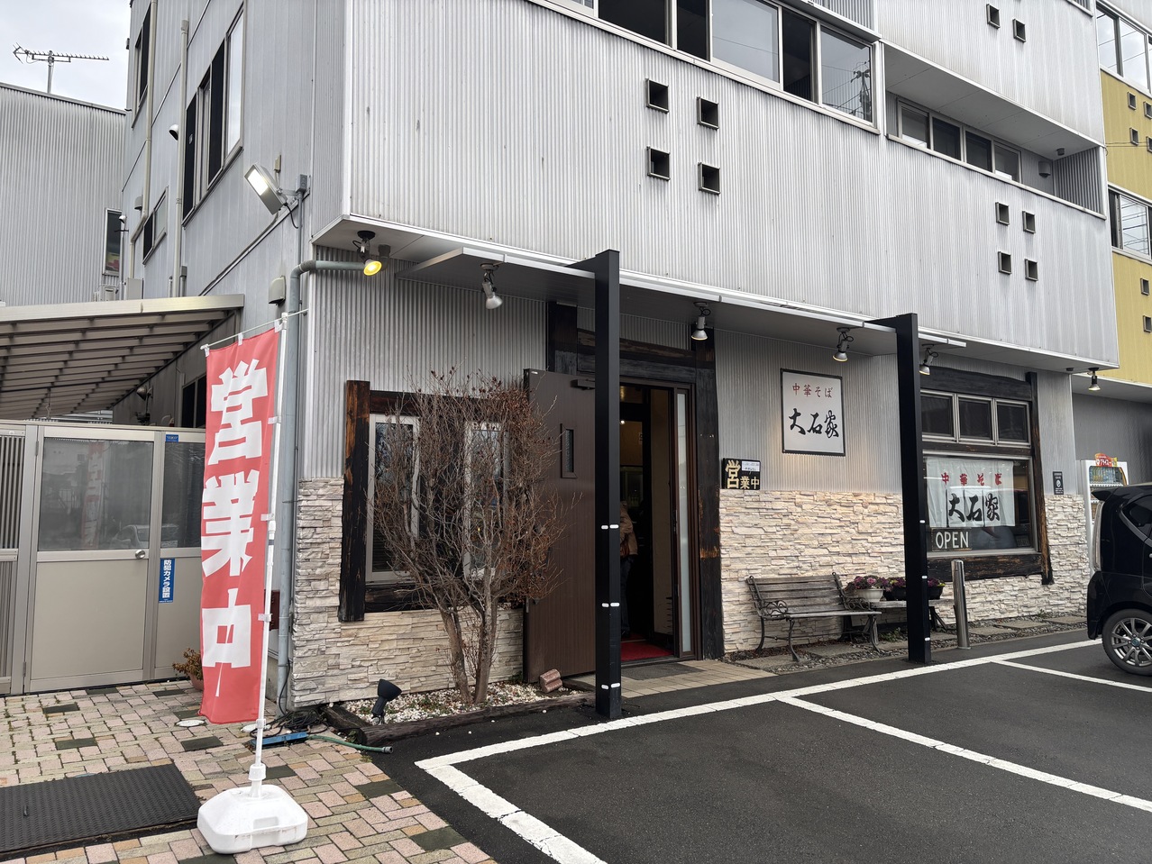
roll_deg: -0.9
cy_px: 432
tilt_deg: +5.0
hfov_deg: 67.3
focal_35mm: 26
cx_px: 576
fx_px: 865
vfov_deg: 53.1
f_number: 1.6
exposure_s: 1/393
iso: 50
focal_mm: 5.96
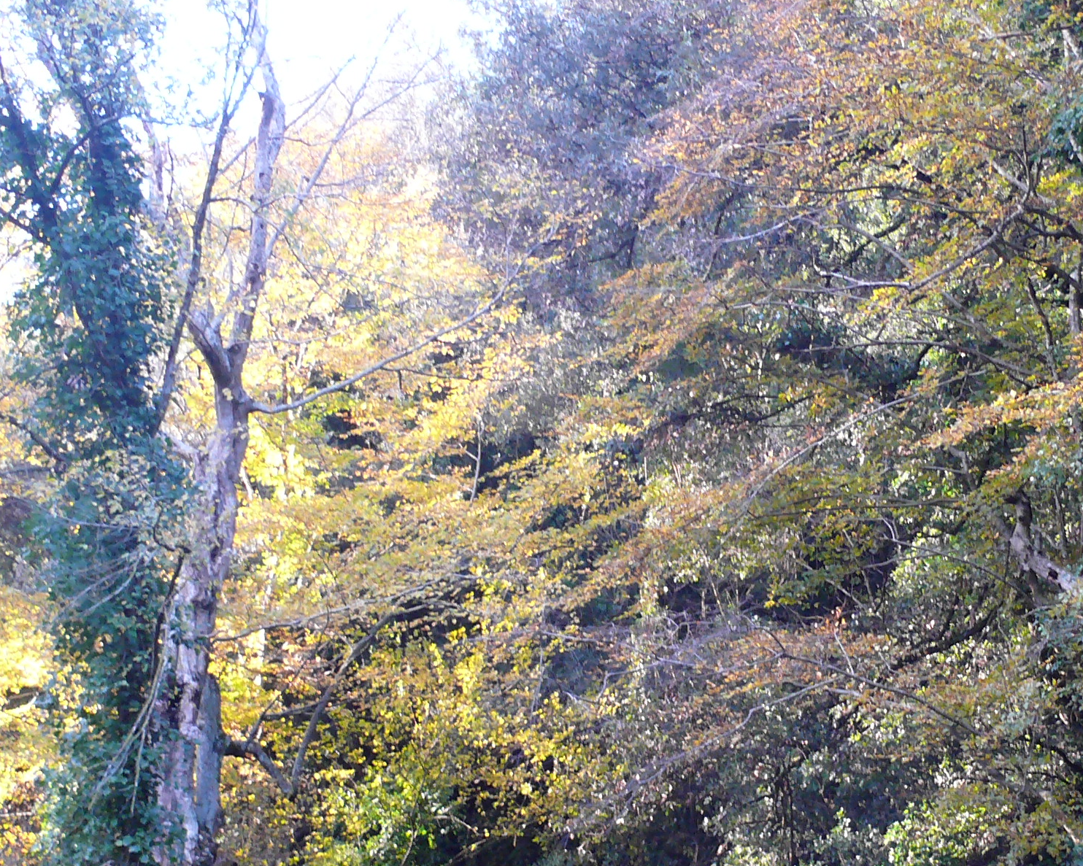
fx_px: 2692
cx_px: 704
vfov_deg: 18.1
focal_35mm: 84
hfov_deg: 22.7
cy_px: 738
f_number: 2.8
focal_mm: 7.4
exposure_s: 1/30
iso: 160
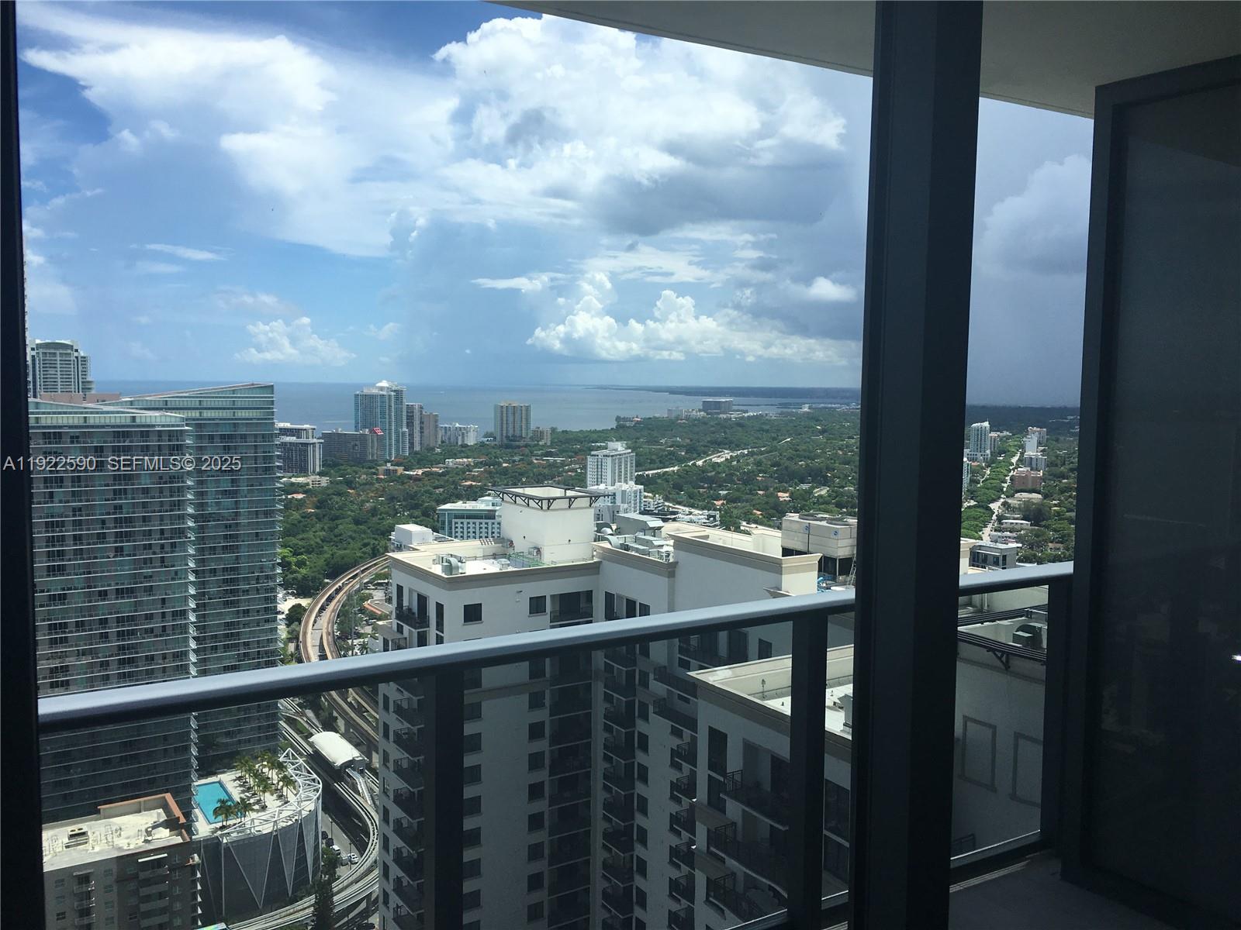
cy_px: 465
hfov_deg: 61.7
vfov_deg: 48.2
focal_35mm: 29
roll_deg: -0.7
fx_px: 1040
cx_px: 620
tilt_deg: -4.9
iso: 25
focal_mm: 4.15
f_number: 2.2
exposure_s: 1/845
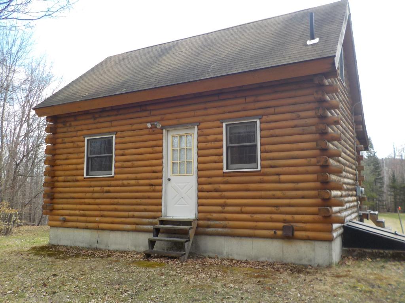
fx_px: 351
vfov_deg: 46.8
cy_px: 152
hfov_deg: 60.0
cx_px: 202
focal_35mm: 30
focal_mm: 4.1
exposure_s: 1/400
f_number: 3.3
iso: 125
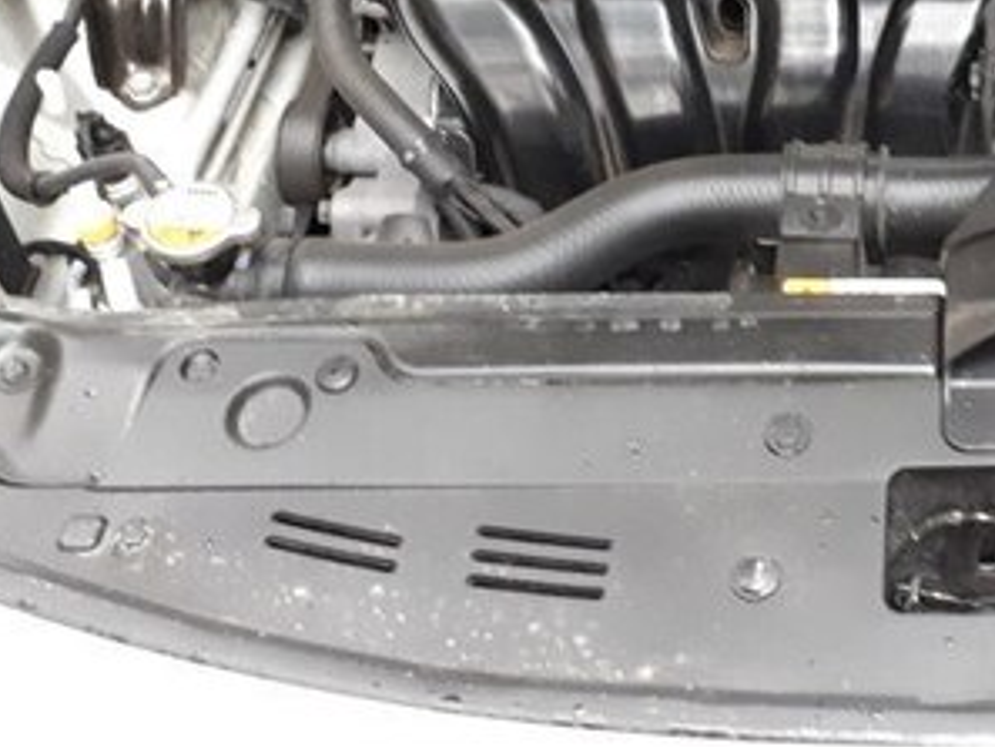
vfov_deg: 23.1
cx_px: 982
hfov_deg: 30.1
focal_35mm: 60
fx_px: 1725
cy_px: -62
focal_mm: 3.6
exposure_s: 1/17
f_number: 1.9
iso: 400
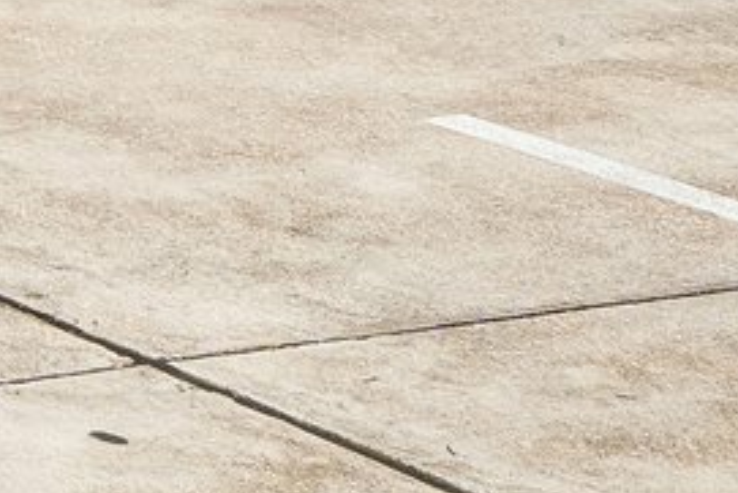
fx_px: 4492
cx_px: -1092
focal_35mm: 219
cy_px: -1260
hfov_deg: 8.5
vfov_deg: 5.6
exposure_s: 1/2000
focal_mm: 29
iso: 400
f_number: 8
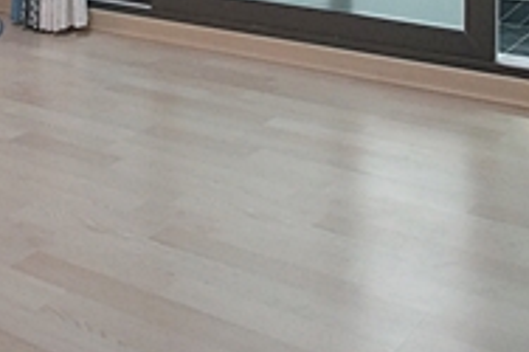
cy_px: -231
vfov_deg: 16.9
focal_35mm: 70
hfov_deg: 28.4
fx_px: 1030
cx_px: 135
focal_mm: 11
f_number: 9
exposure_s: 1/30
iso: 800
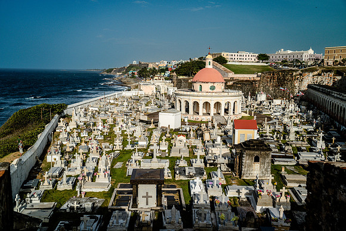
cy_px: 116
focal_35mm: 32
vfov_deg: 41.1
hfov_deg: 58.7
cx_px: 173
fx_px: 308
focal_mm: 32
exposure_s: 1/800
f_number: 4
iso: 250
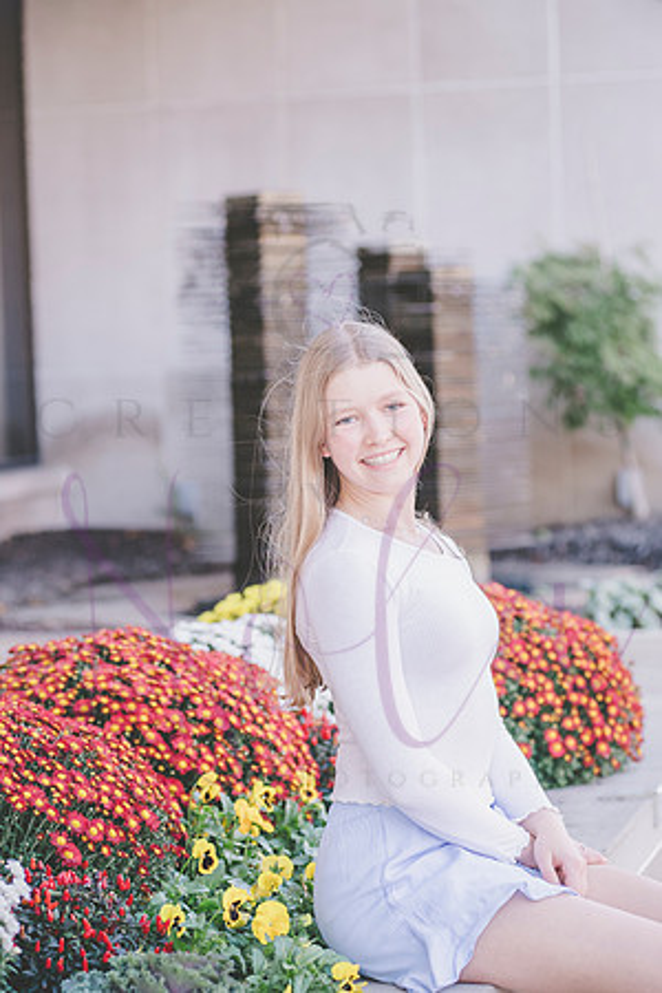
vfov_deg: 23.6
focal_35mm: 86
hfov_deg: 15.9
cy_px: 496
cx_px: 331
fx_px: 2372
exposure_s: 1/320
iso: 400
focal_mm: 86
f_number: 4
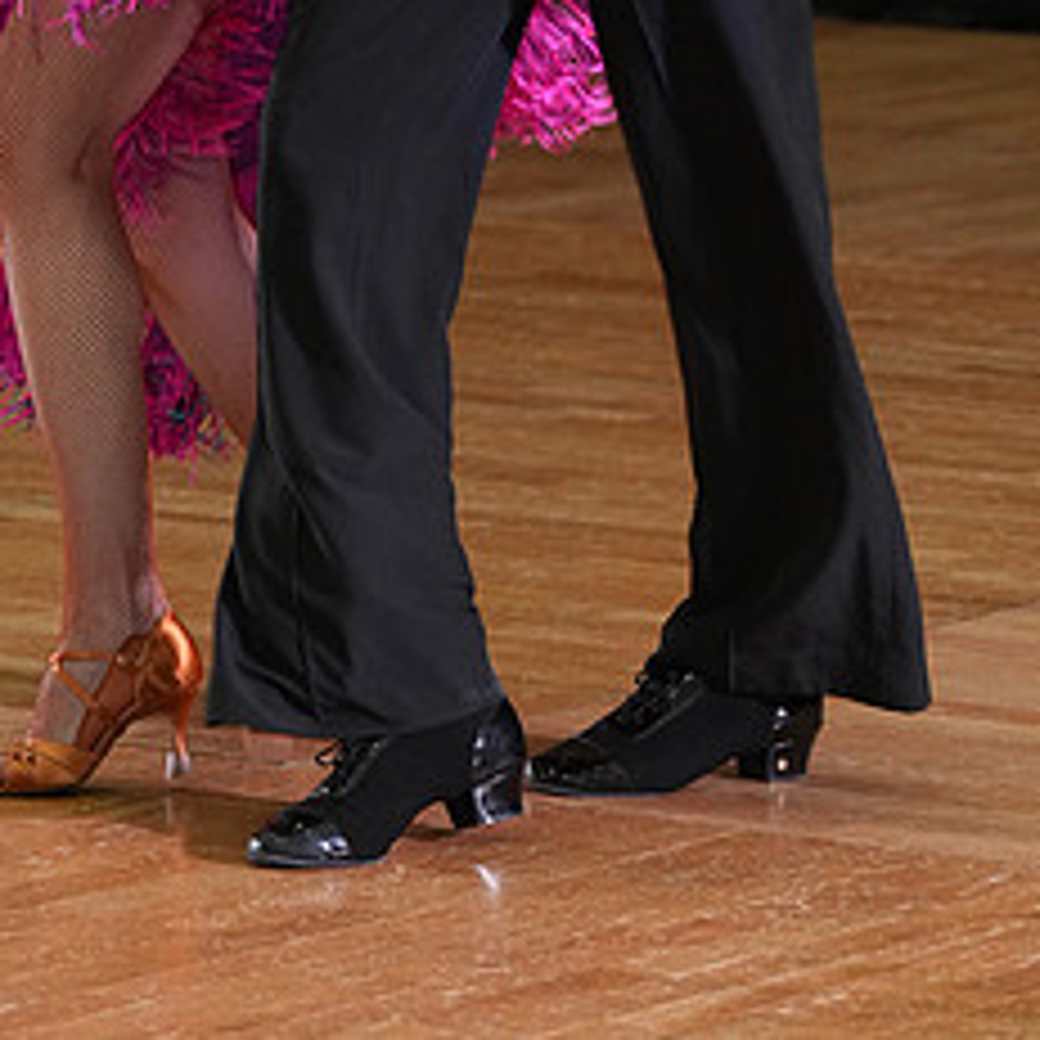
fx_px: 10231
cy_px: -261
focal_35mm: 301
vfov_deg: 5.8
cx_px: 322
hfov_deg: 5.8
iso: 2500
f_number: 5
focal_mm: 141
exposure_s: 1/200
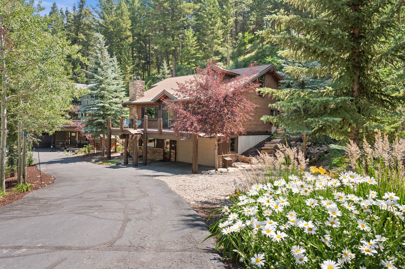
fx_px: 259
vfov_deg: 55.1
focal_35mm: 23
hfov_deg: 76.1
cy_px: 134
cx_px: 202
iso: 400
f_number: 7.1
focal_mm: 23
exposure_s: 1/640
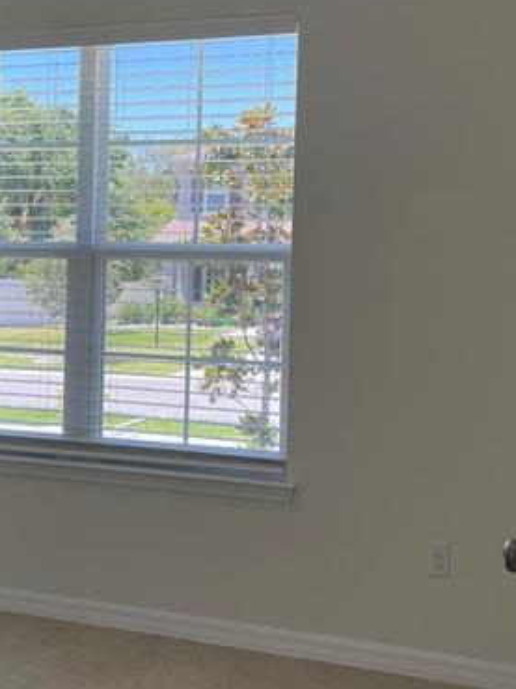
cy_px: 274
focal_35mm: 54
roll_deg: -2.1
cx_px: 145
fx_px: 1075
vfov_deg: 35.4
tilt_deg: +0.2
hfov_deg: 26.7
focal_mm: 5.1
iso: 50
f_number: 1.6
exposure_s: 1/327
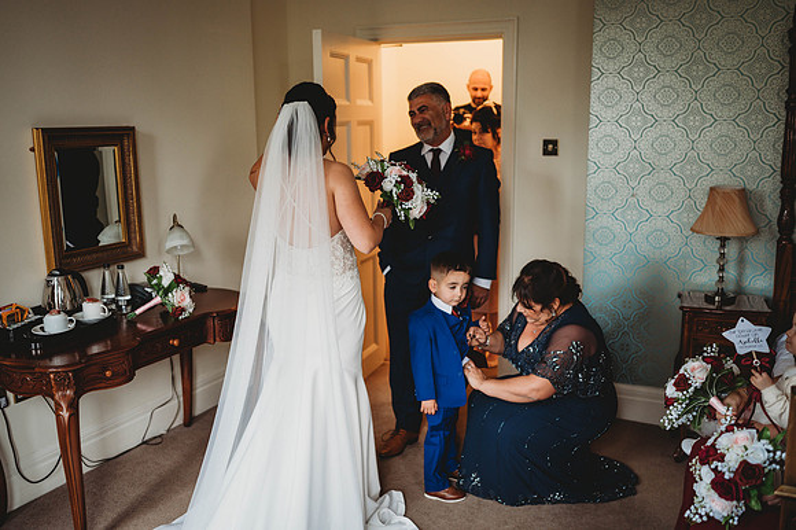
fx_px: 773
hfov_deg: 54.5
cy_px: 265
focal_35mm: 35
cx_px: 398
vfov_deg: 37.8
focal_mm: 35
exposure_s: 1/160
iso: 400
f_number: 1.8
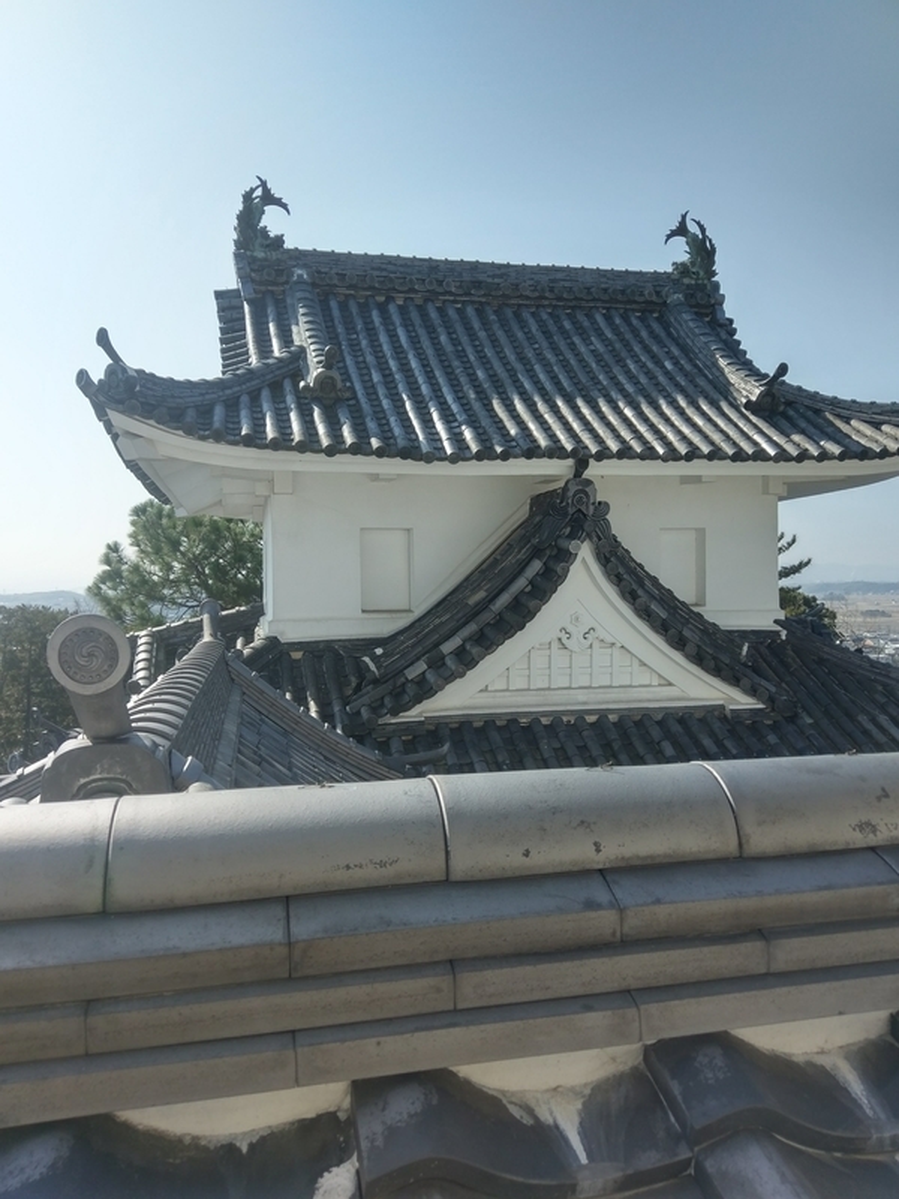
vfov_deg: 67.3
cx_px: 450
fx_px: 900
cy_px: 600
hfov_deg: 53.1
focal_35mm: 26
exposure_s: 1/1959
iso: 100
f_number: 1.8
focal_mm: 4.58
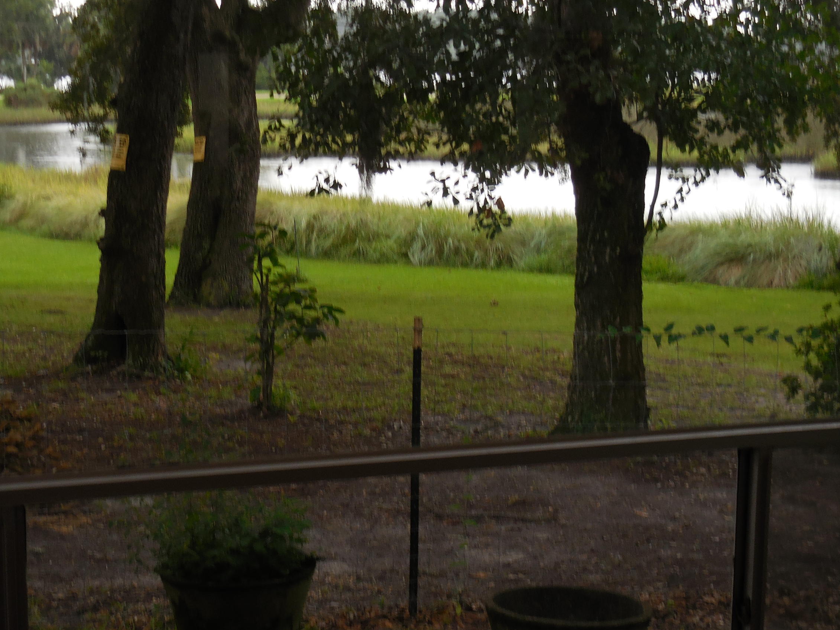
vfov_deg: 21.3
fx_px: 1674
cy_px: 370
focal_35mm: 69
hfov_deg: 28.2
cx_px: 391
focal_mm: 9.4
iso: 125
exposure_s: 1/60
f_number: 4.3
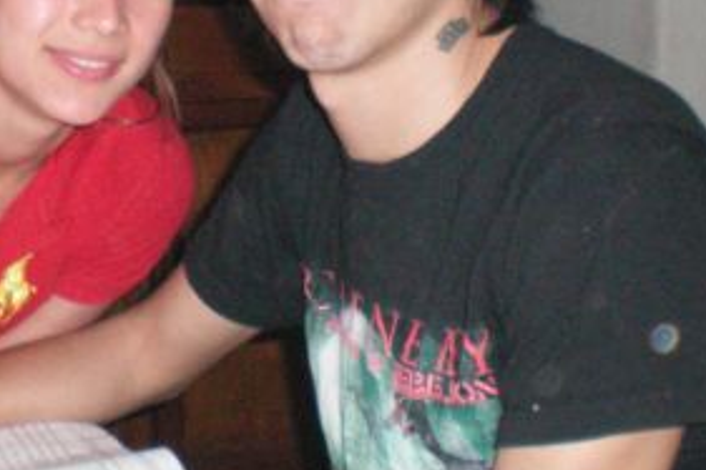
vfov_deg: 14.8
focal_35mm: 92
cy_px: 131
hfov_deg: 22.0
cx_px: 175
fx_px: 1803
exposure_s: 1/60
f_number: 4.6
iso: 400
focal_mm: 6.3
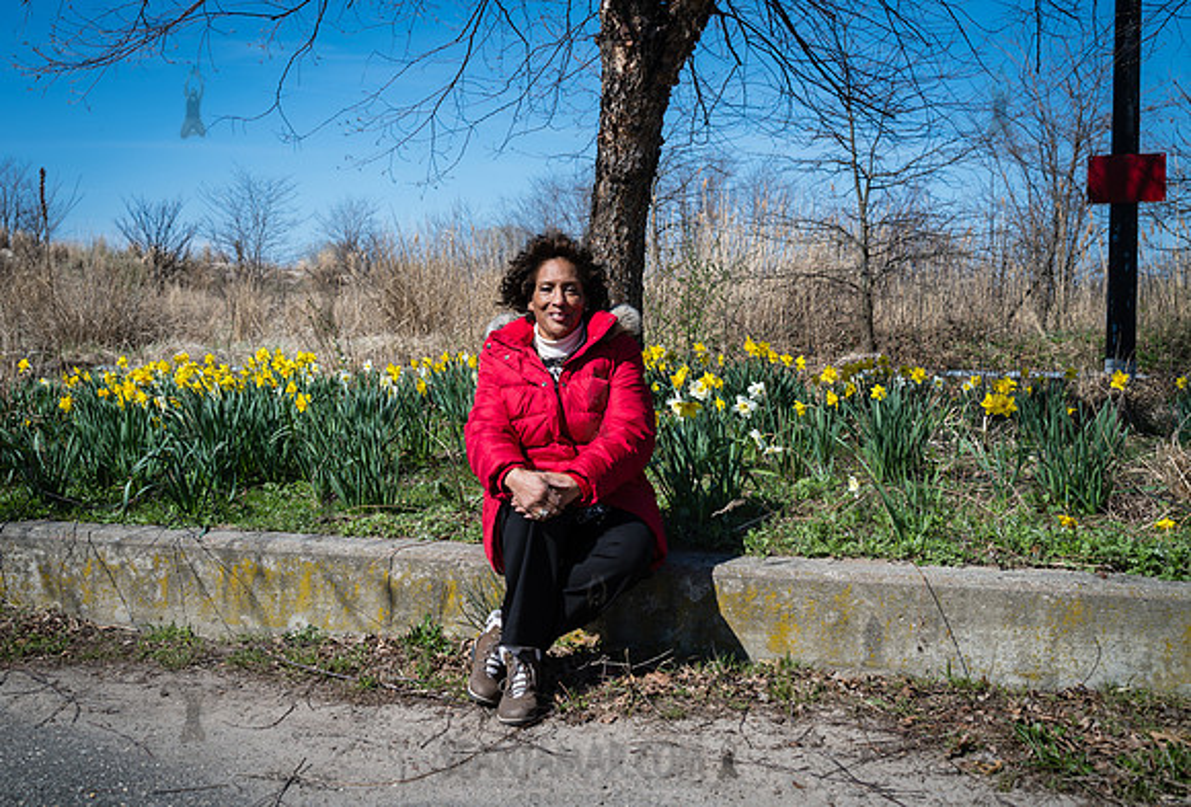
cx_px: 535
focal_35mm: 39
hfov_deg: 49.8
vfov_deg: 35.0
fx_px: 1281
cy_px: 373
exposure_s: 1/500
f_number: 4.5
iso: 64
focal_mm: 35
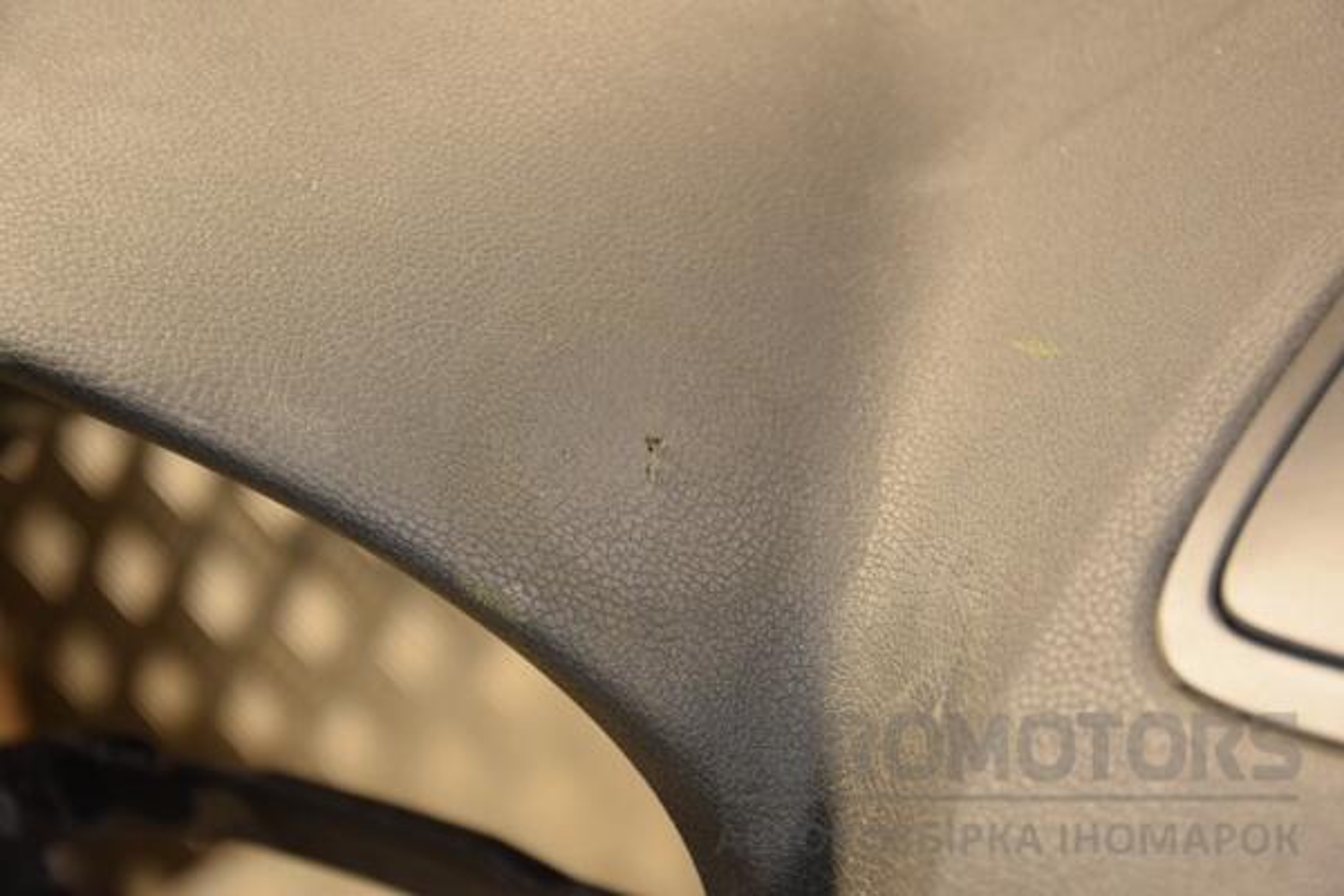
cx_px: 672
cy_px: 448
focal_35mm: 93
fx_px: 3472
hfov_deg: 21.9
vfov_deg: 14.7
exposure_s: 1/100
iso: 800
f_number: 5.3
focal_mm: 62
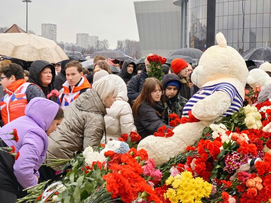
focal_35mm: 95
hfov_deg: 20.6
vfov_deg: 15.6
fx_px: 744
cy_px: 102
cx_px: 136
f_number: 3.5
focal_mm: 16.85
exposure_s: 1/51.7
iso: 64
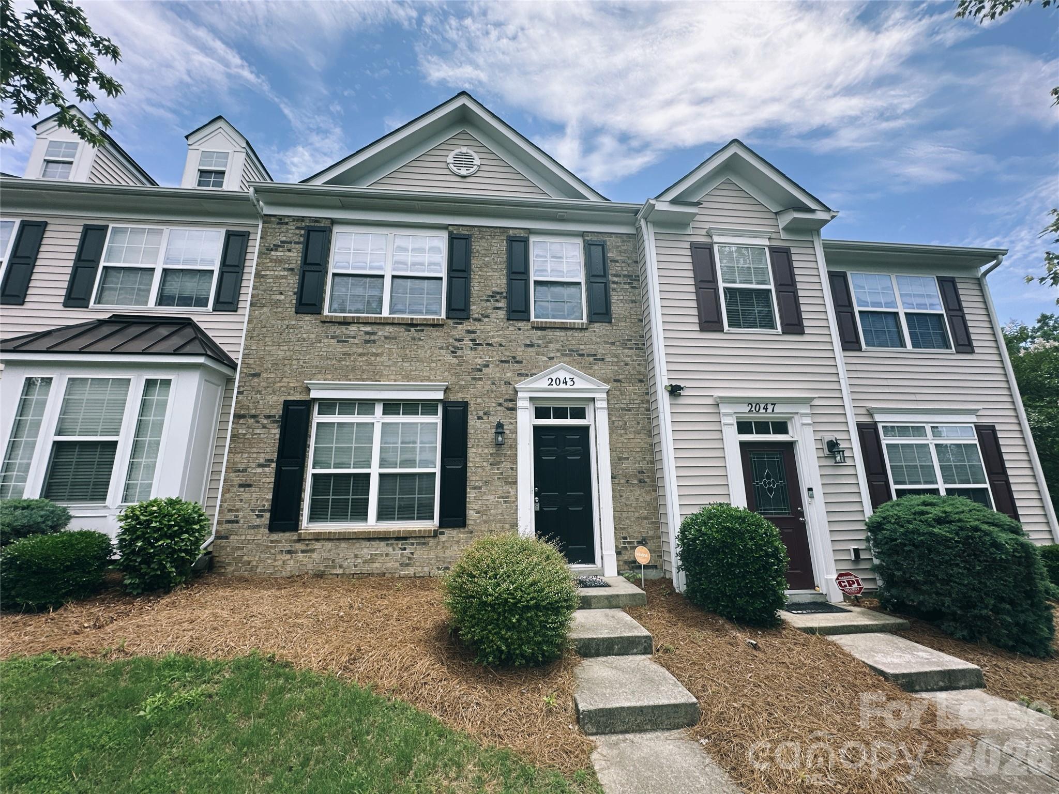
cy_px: 397
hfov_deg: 102.1
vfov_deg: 85.7
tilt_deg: +13.9
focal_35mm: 14
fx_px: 428
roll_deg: +0.6
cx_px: 530
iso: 40
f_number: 2.2
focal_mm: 2.22
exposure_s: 1/707
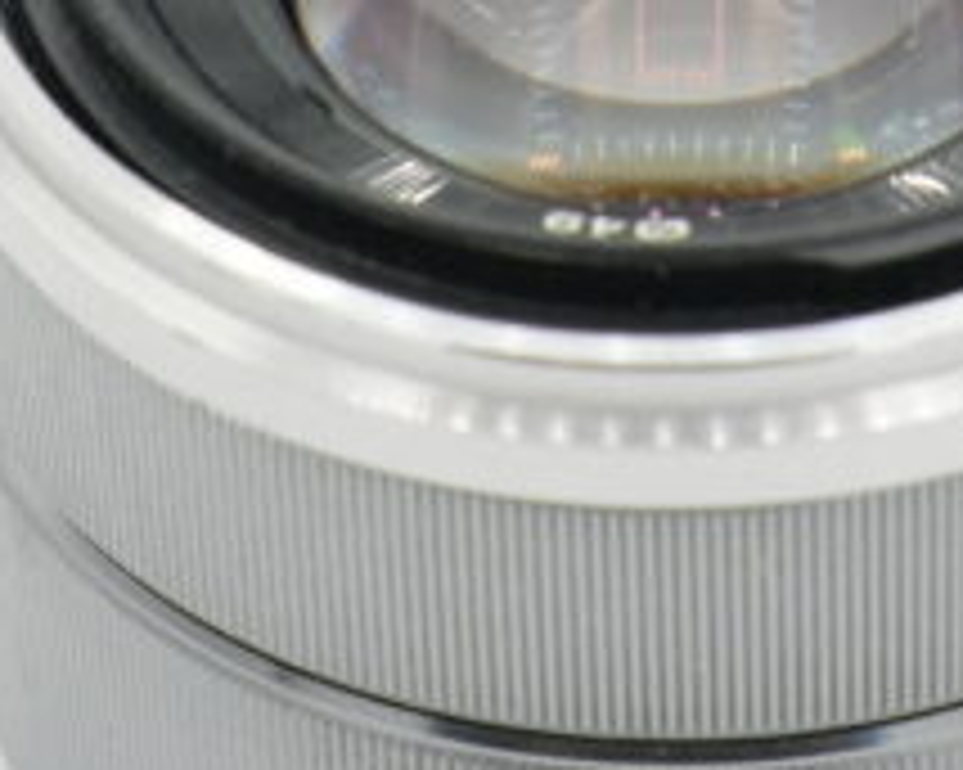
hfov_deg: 7.1
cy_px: -36
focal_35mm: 272
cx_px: 652
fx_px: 7758
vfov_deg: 5.7
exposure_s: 1/250
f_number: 13
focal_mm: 69
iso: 1250
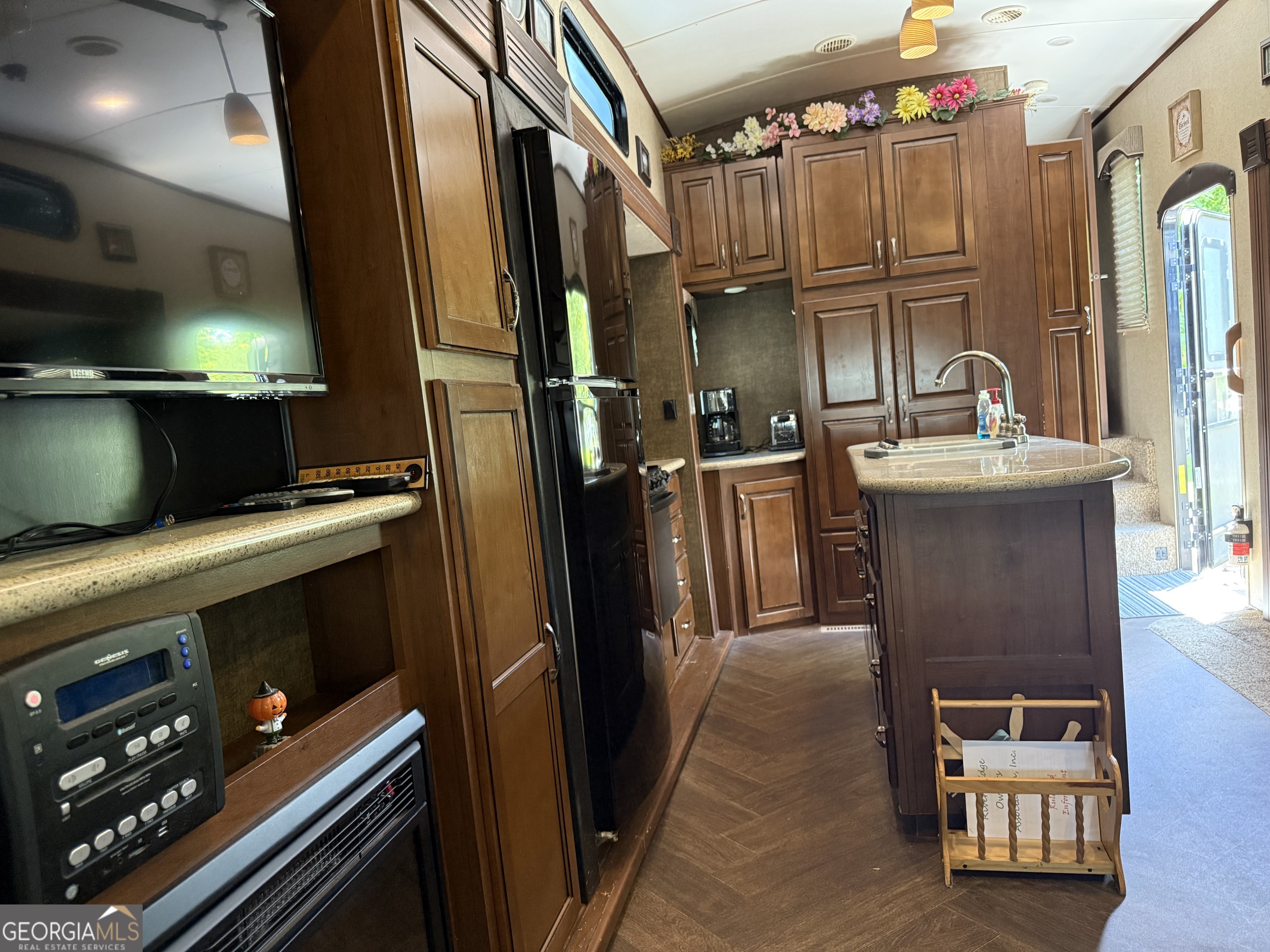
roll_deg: +4.9
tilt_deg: -5.0
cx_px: 635
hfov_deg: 71.6
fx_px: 881
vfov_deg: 56.8
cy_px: 476
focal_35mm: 24
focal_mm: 6.76
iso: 800
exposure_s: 1/60
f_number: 1.78
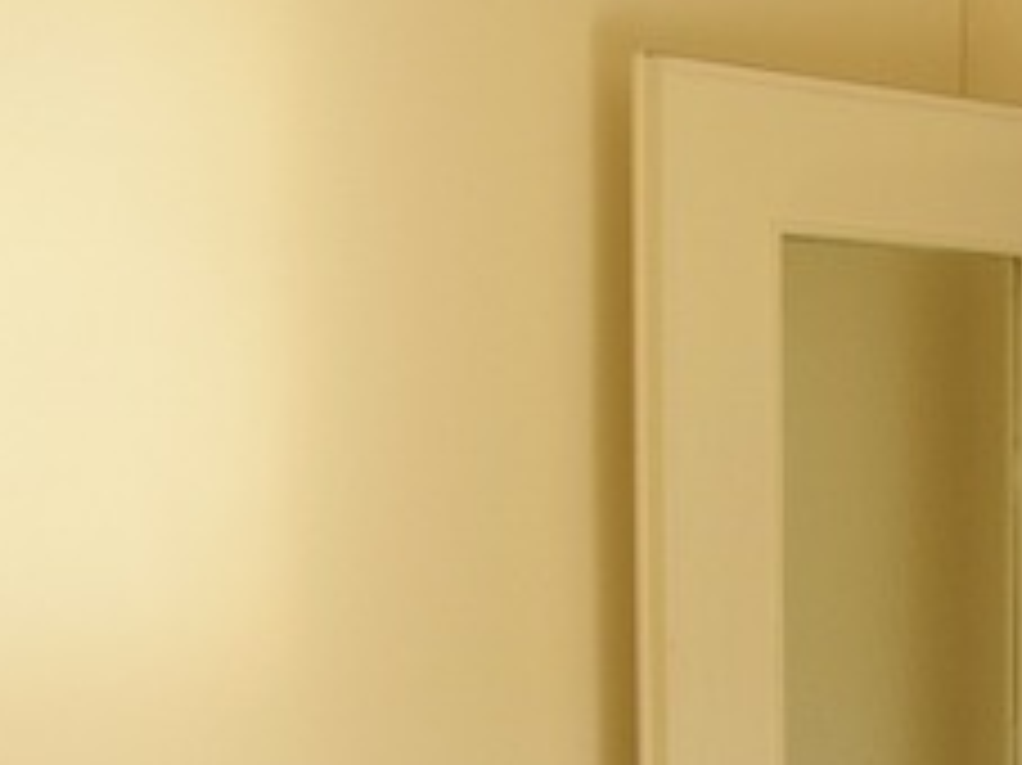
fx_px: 2951
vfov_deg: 14.2
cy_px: 968
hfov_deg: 18.9
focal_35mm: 100
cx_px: 1114
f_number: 4.9
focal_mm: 5.7
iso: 50
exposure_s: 1/63.2
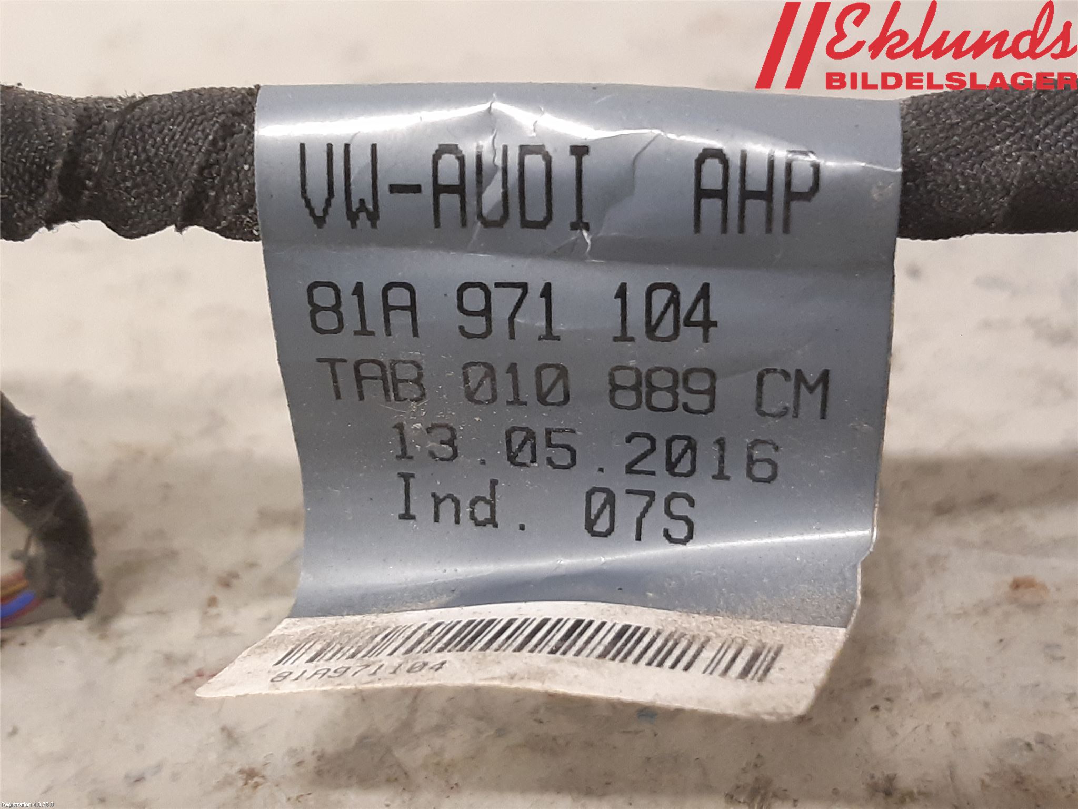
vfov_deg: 53.1
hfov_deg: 67.3
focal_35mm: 26
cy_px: 404
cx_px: 539
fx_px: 810
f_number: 1.7
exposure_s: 1/25
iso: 200
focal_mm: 3.93
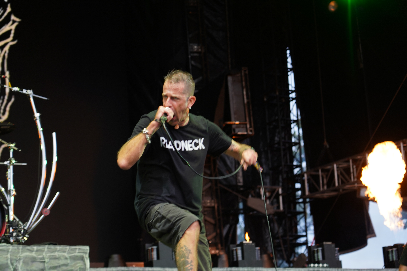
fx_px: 1017
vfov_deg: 15.2
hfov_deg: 22.6
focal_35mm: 90
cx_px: 204
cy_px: 136
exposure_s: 1/100
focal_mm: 90
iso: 320
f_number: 4
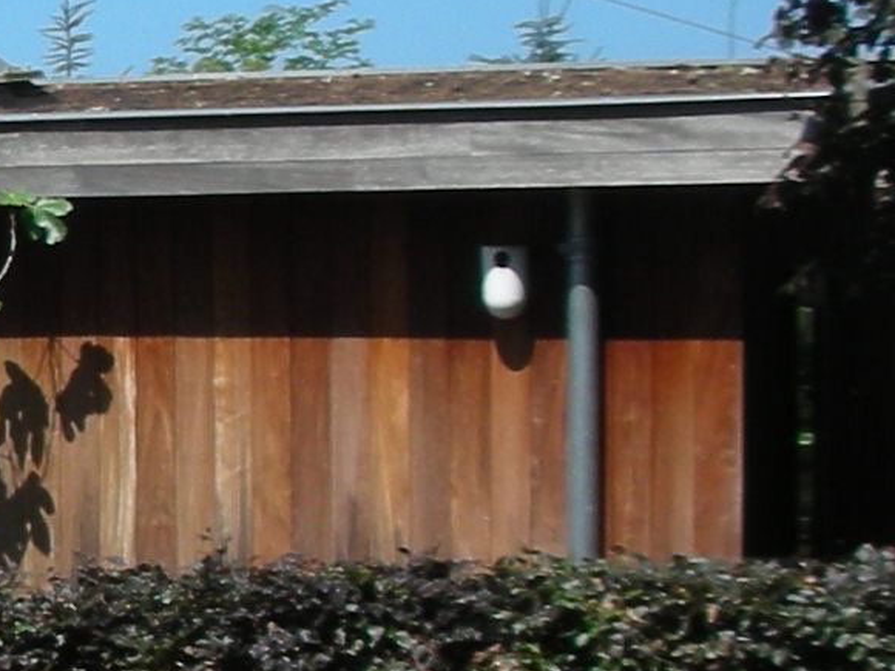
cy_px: 602
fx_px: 4395
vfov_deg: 8.7
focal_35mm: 170
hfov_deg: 10.5
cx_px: -1006
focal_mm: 5.8
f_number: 8.5
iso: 50
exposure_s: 1/87.6
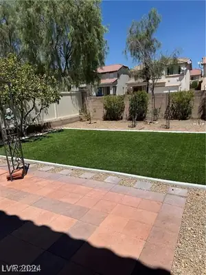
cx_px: 103
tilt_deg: -12.8
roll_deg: +2.7
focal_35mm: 24
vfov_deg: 71.6
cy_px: 138
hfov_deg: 56.8
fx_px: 190
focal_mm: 6.76
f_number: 1.78
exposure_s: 1/7092
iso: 80
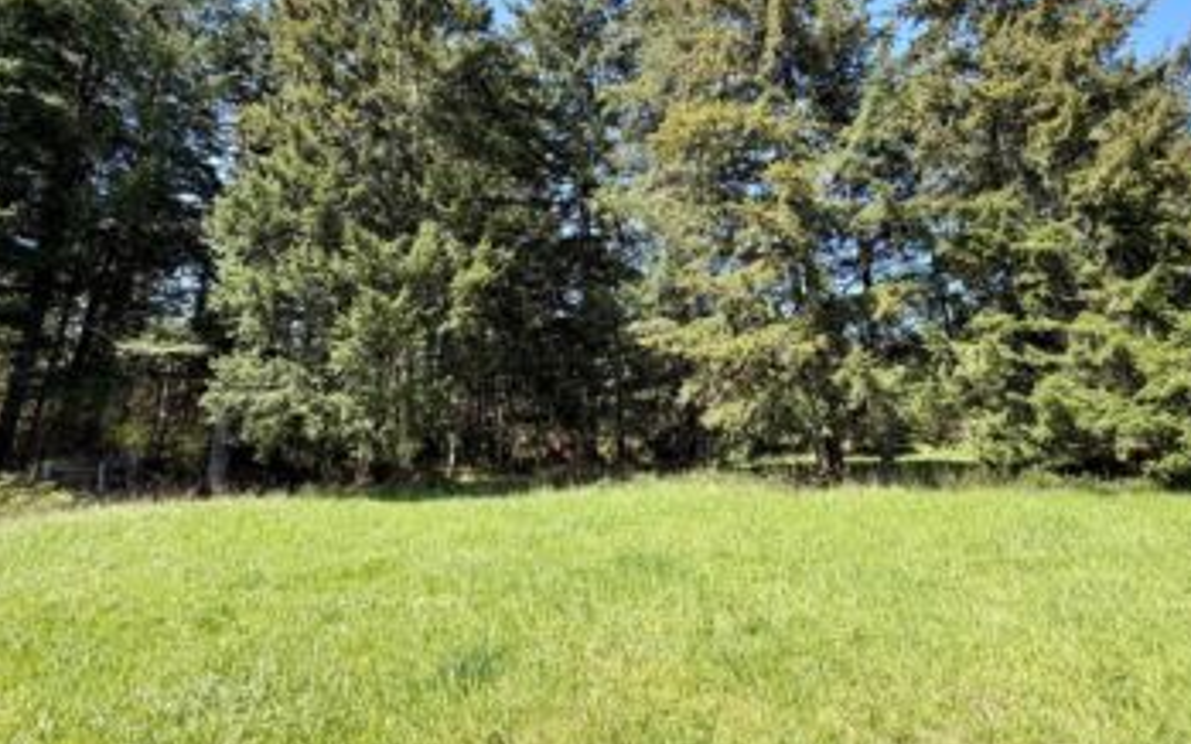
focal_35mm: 17
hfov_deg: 94.3
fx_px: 552
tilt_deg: +13.4
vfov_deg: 67.6
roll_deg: +1.0
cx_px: 614
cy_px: 314
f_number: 2.2
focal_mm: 2.22
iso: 50
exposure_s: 1/502
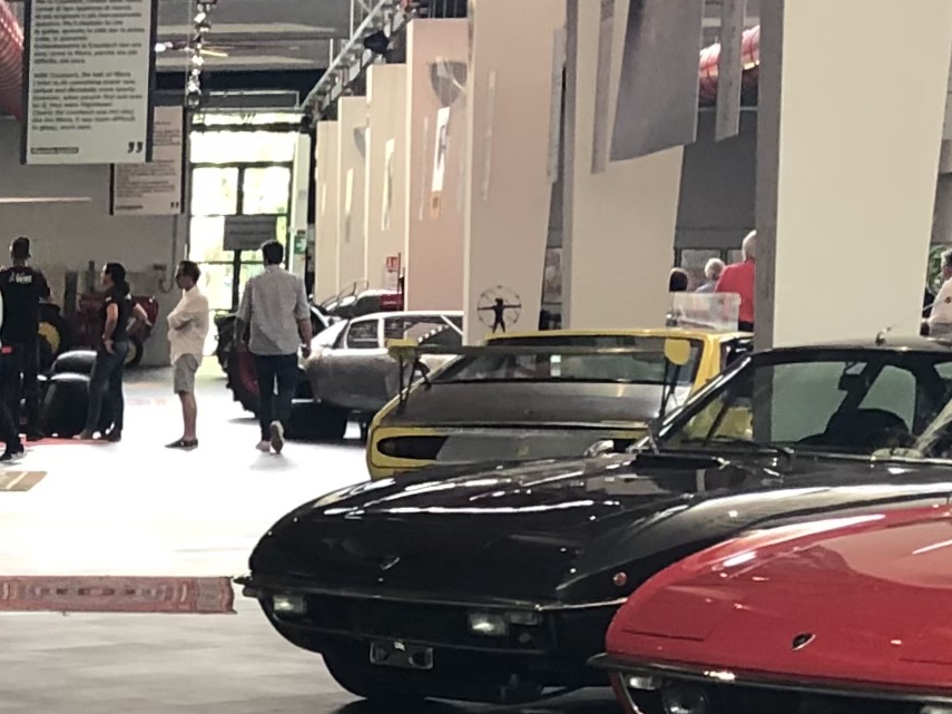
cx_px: -542
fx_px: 3602
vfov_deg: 10.9
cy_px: 1036
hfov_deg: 14.0
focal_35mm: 131
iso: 40
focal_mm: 3.99
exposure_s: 1/24
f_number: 1.8
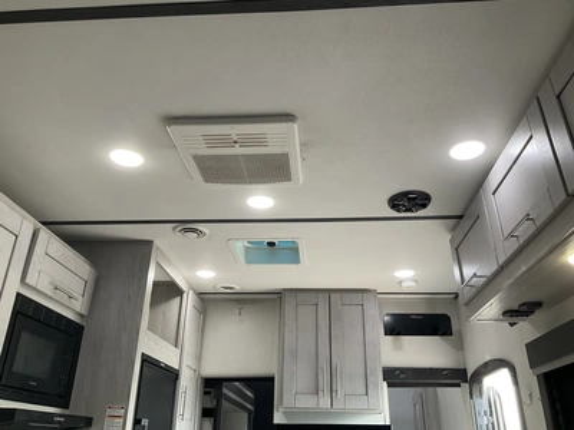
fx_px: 481
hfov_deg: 61.7
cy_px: 215
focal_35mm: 29
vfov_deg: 48.2
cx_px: 287
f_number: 1.8
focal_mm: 3
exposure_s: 1/60
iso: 100
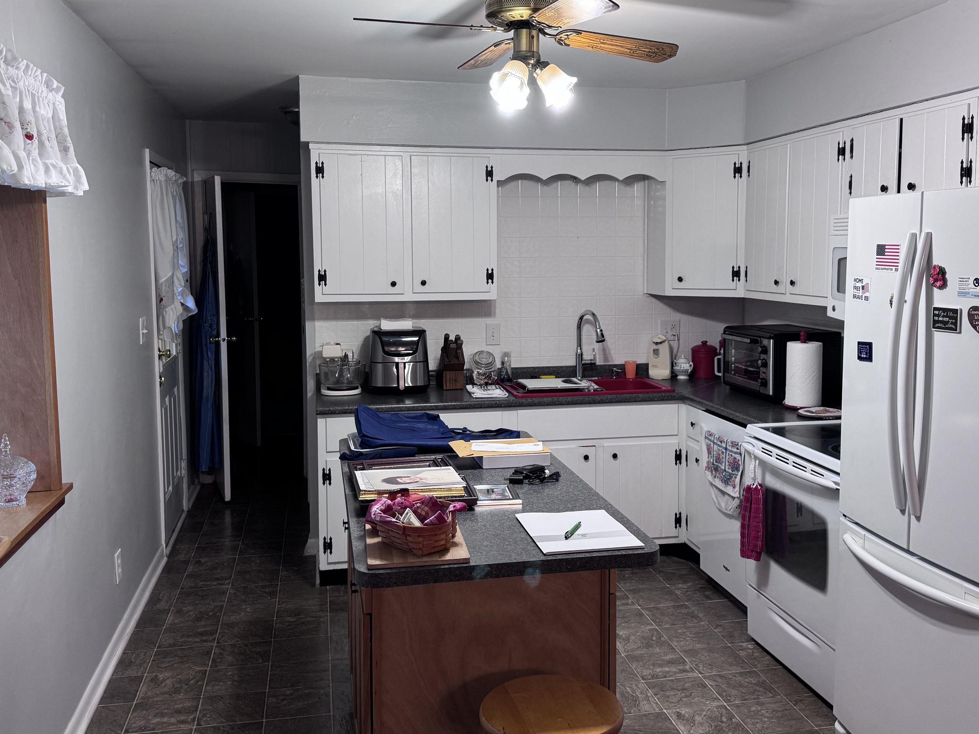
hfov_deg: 55.3
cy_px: 323
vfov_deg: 42.9
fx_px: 933
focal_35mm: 33
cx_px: 525
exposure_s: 1/60
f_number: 1.78
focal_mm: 6.76
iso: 160
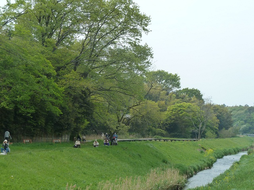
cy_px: 95
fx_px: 572
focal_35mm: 78
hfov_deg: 25.0
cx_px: 127
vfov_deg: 18.9
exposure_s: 1/500
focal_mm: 12.8
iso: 125
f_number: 4.5
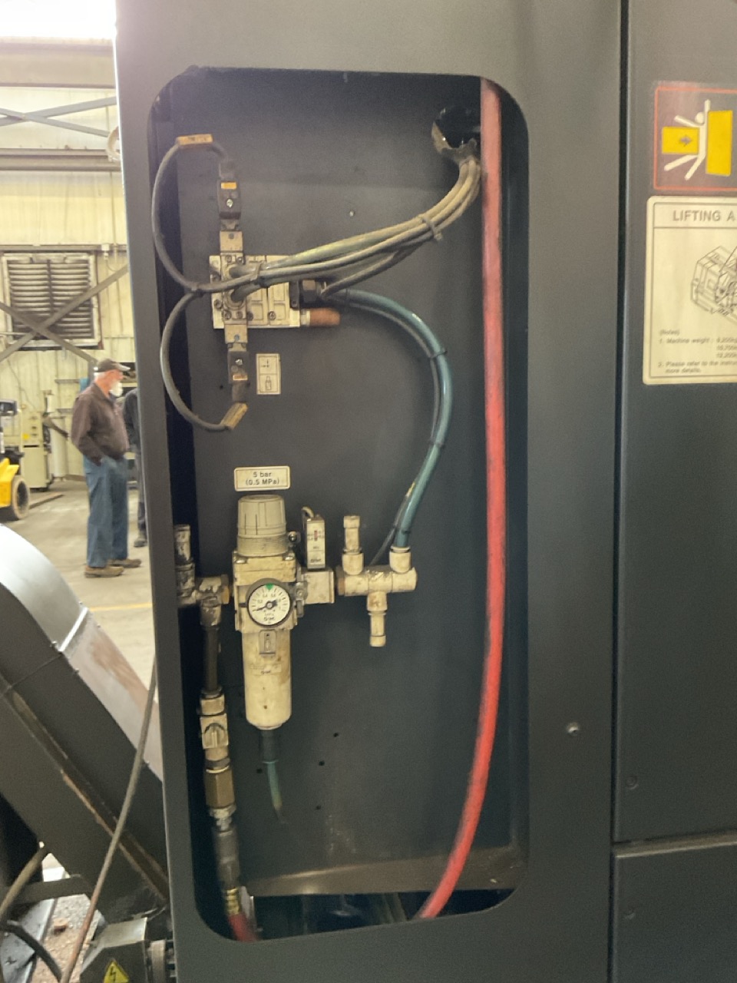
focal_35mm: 29
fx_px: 823
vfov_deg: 61.7
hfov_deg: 48.2
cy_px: 492
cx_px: 368
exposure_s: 1/30
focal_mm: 3
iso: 500
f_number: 1.8
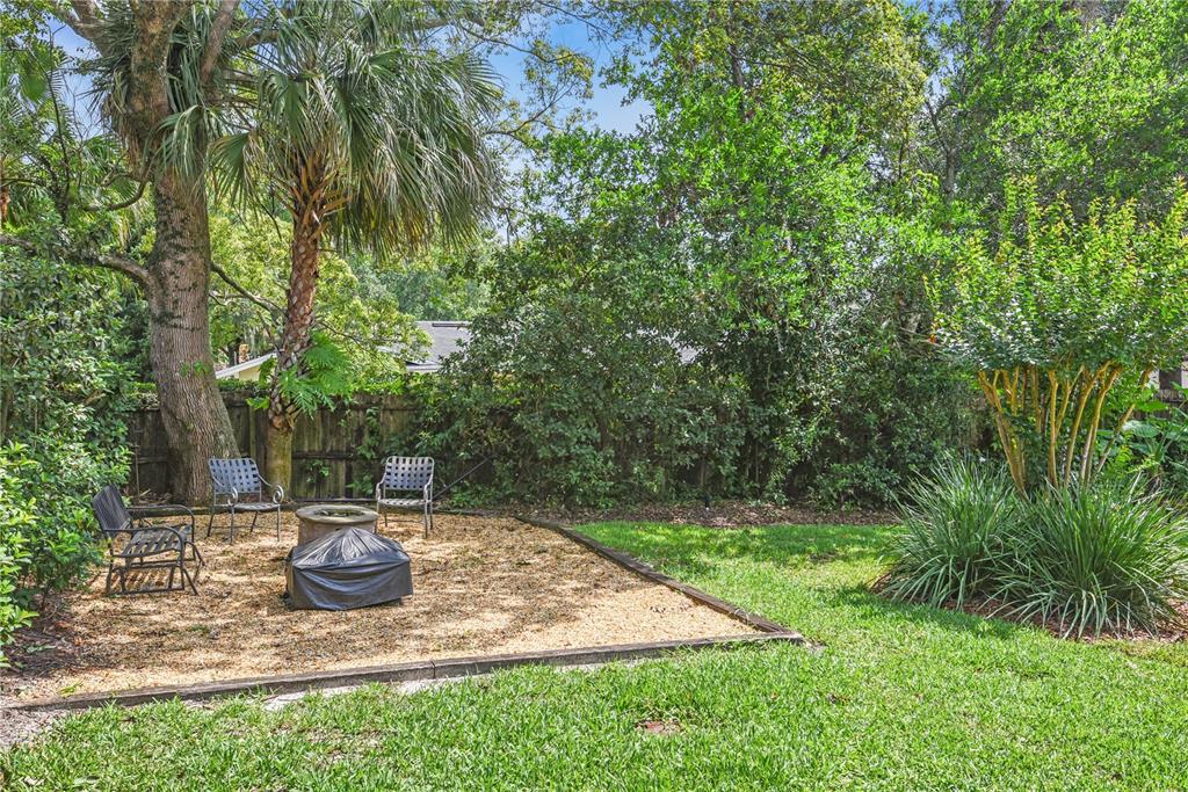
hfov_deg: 65.5
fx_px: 924
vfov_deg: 46.4
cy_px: 396
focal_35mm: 28
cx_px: 594
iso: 250
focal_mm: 28
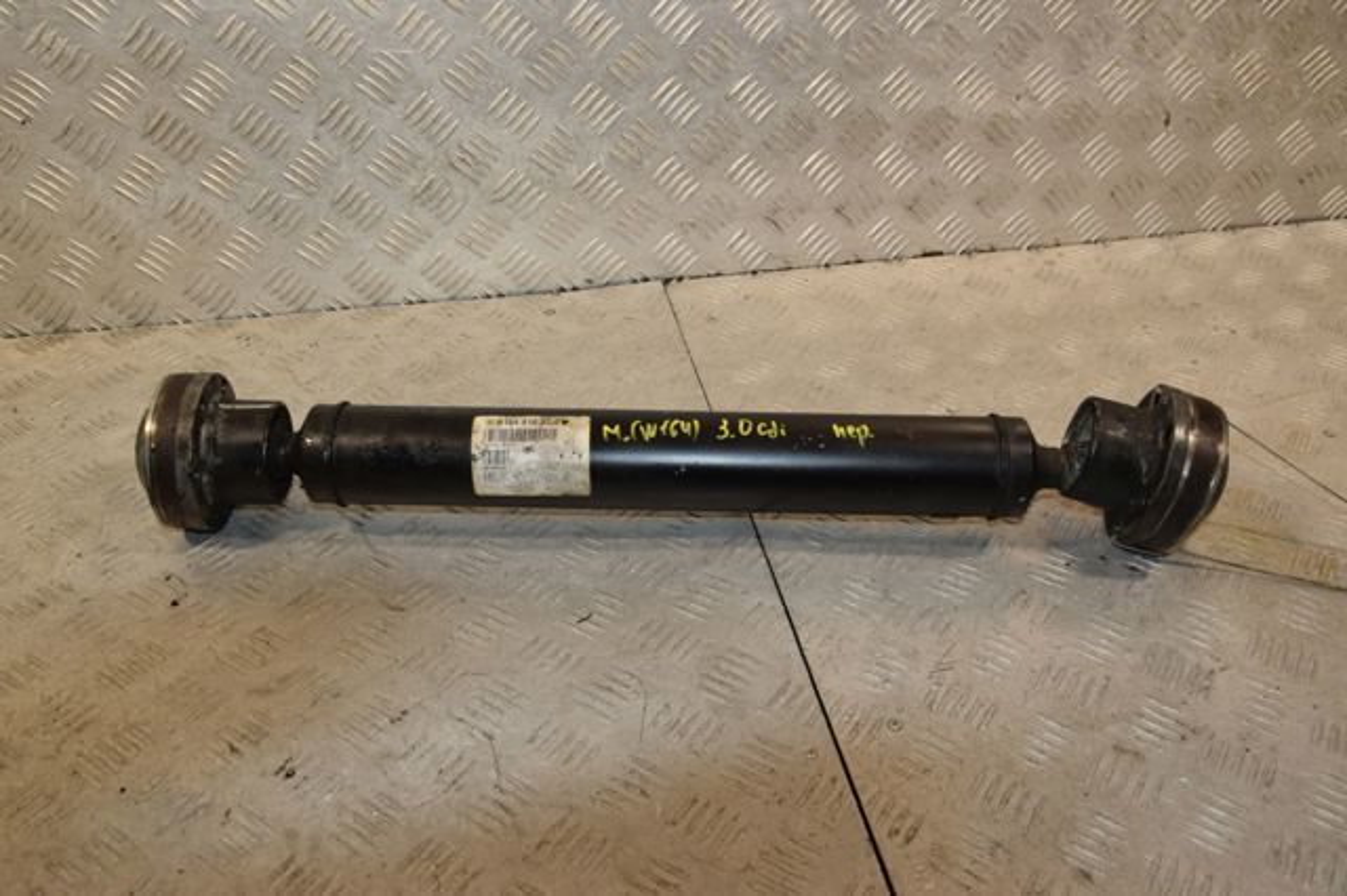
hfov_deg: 57.2
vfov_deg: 39.9
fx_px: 1234
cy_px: 448
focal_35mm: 33
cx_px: 674
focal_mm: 22
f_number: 7.1
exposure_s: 1/200
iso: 800
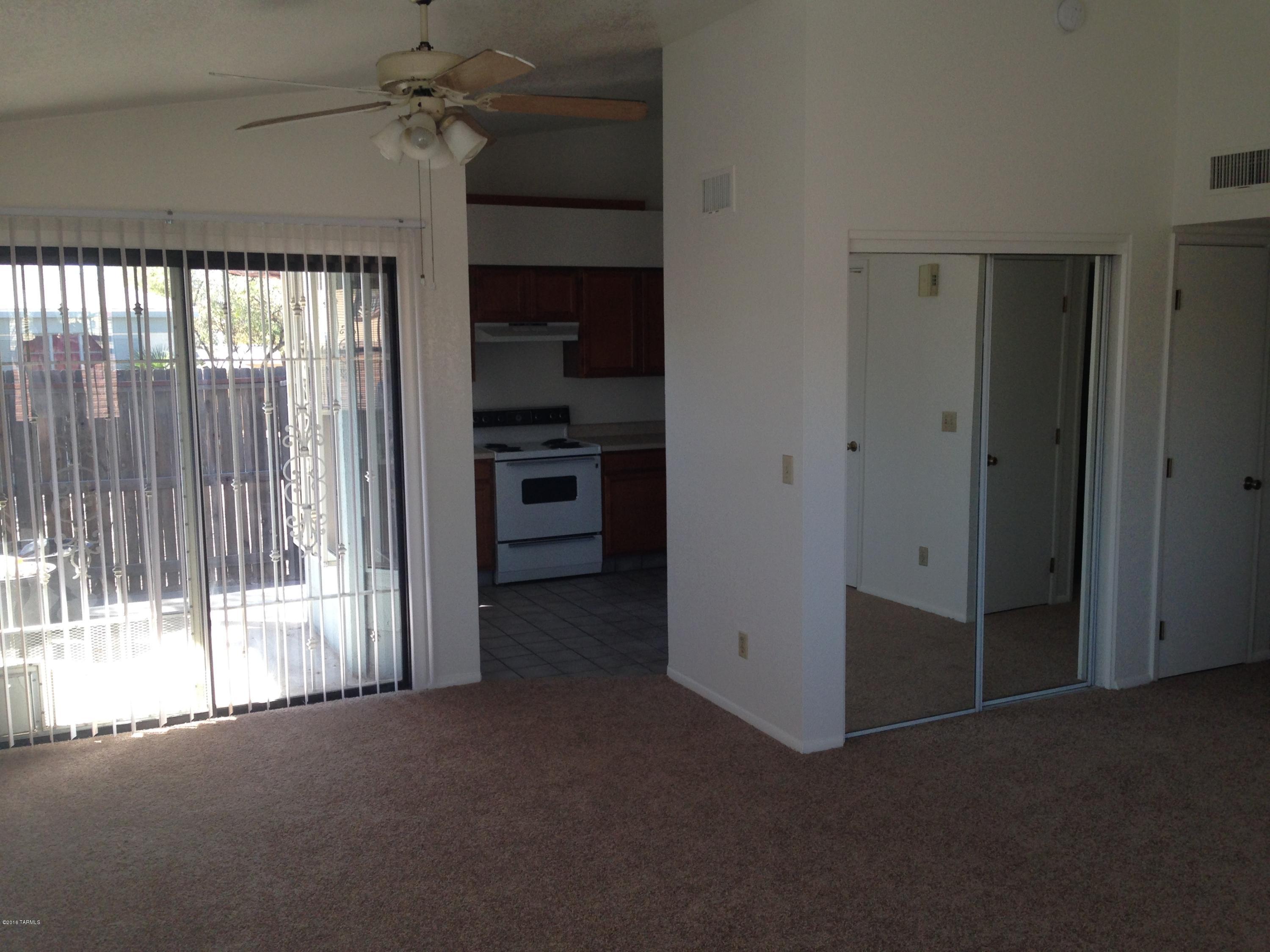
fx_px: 1211
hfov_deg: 55.4
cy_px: 476
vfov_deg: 42.9
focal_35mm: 33
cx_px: 635
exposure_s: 1/120
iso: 80
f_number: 2.4
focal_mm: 4.12
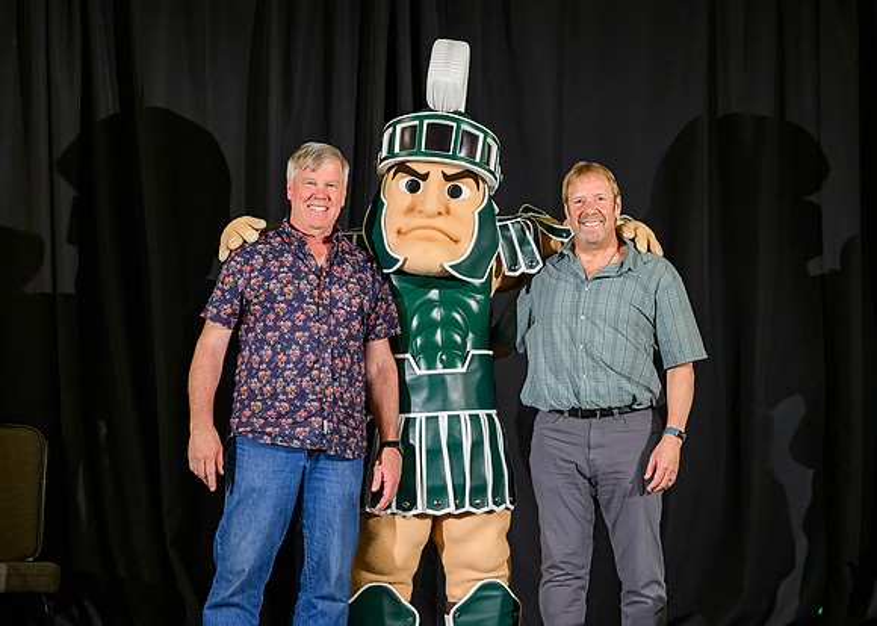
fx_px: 2354
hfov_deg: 21.1
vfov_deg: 15.1
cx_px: 400
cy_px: 300
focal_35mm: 95
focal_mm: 86
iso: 1000
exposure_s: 1/320
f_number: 2.8
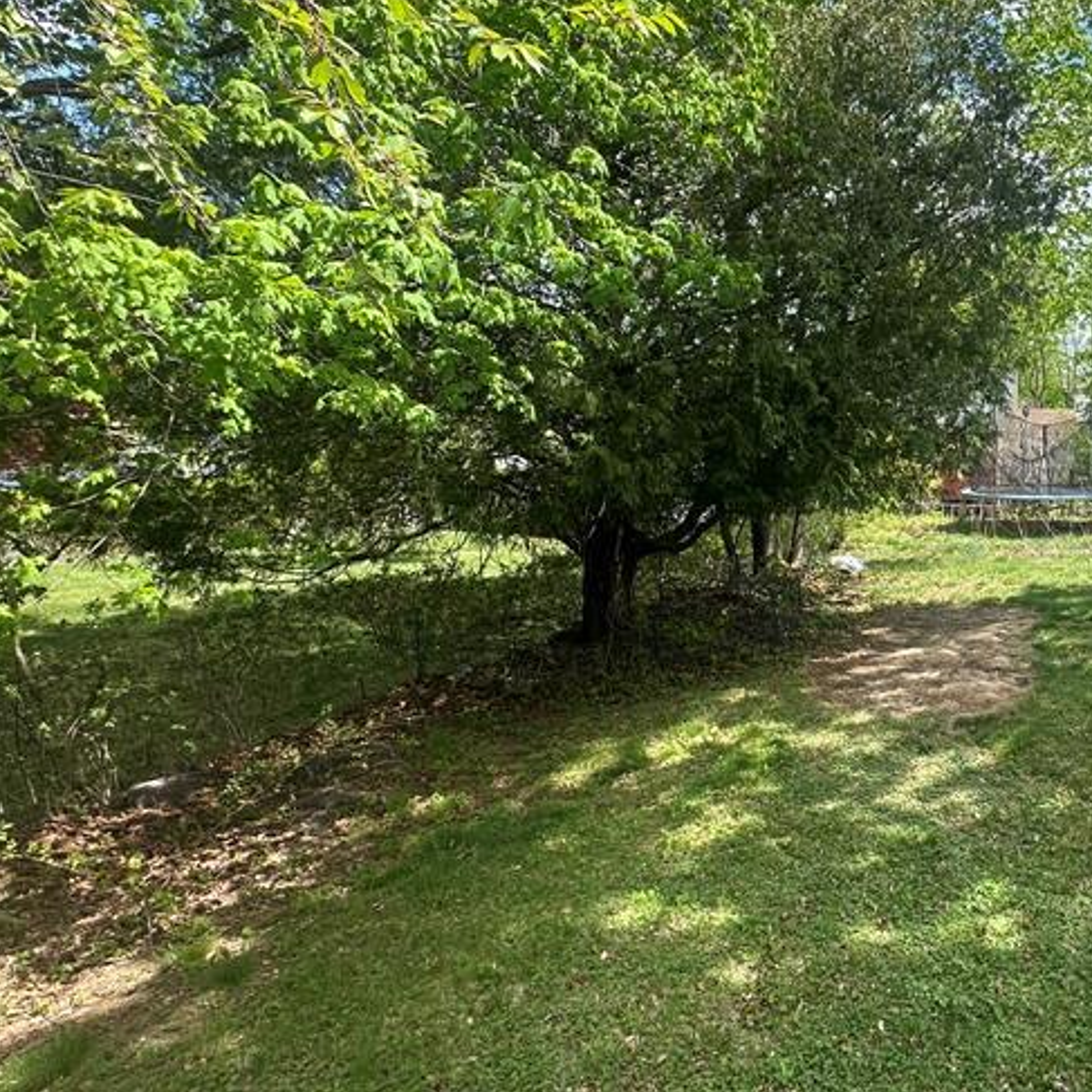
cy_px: 484
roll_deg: -2.2
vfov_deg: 60.8
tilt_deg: -3.7
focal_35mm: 26
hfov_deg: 54.1
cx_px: 960
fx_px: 928
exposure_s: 1/553
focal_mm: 2.22
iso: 40
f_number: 2.2
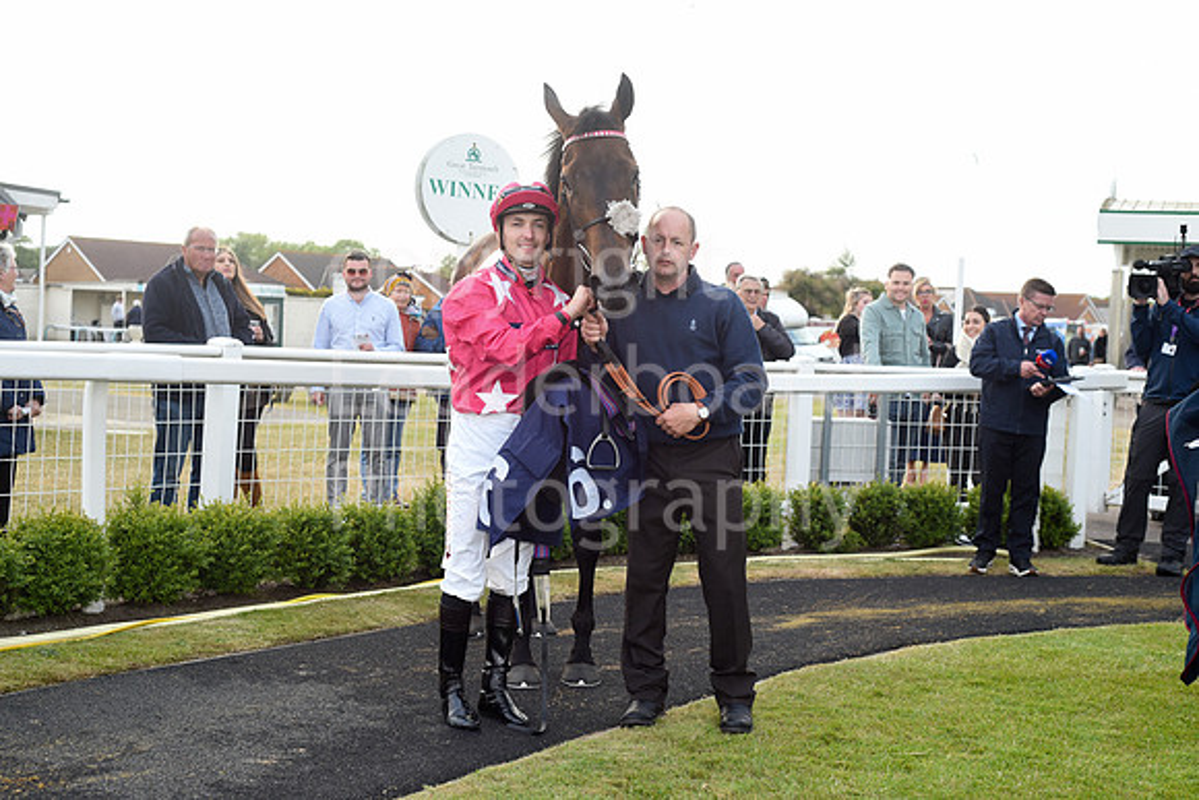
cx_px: 600
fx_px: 1666
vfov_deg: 27.0
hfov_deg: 39.6
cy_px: 400
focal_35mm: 50
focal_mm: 50
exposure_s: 1/500
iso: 800
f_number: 5
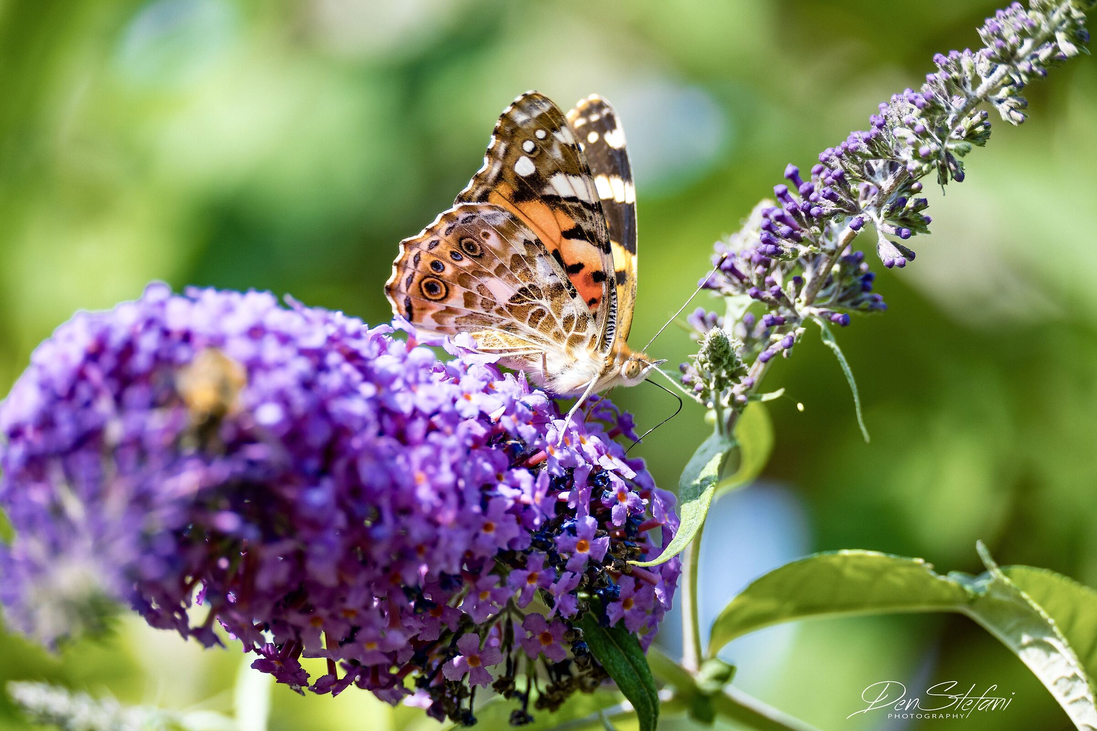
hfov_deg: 8.9
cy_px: 366
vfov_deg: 5.9
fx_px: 7084
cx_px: 548
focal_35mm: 232
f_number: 5.6
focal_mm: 155
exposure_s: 1/500
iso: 180
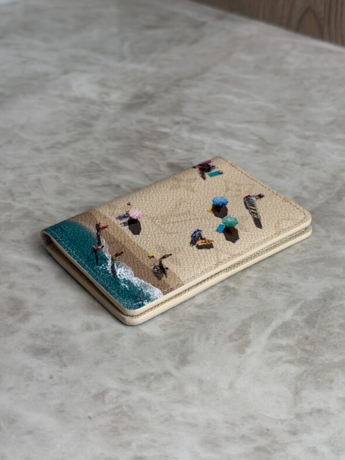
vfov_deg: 38.9
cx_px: 175
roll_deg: +2.1
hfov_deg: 29.7
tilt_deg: -35.3
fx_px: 651
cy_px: 234
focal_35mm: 49
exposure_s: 1/143
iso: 50
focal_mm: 6.76
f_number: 1.78
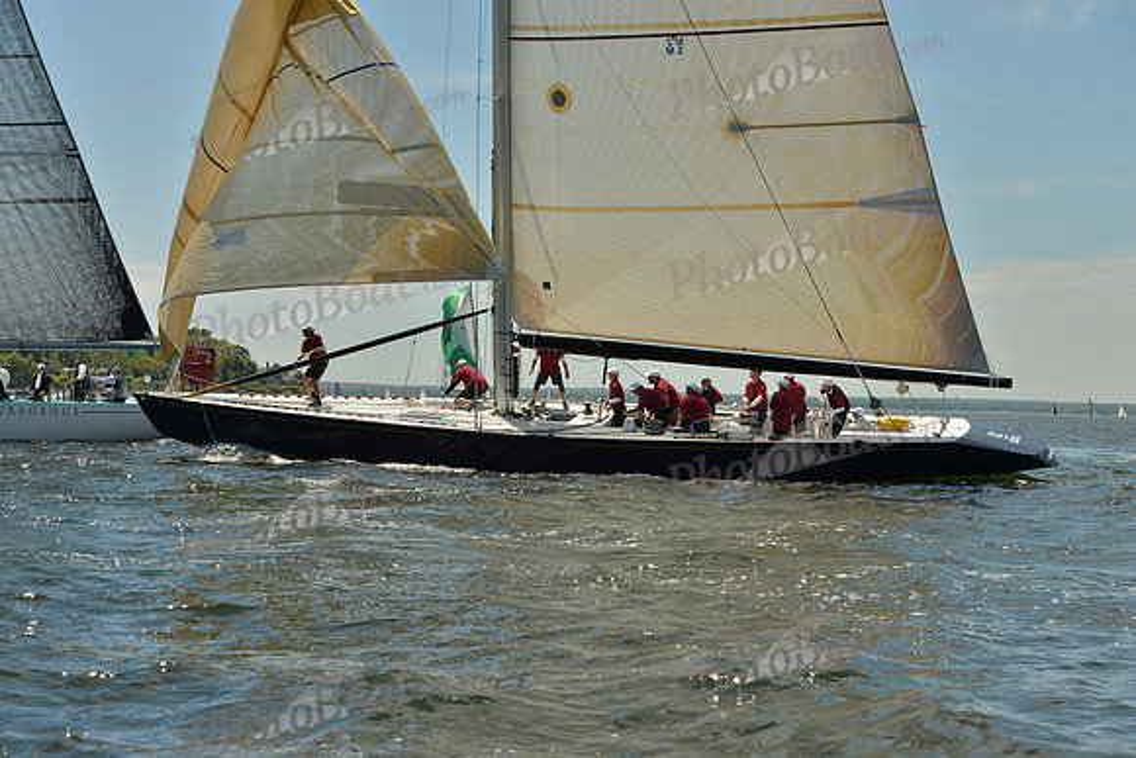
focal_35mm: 70
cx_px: 568
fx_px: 2209
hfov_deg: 28.8
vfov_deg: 19.5
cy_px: 379
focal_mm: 70
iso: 280
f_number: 8
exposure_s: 1/1600
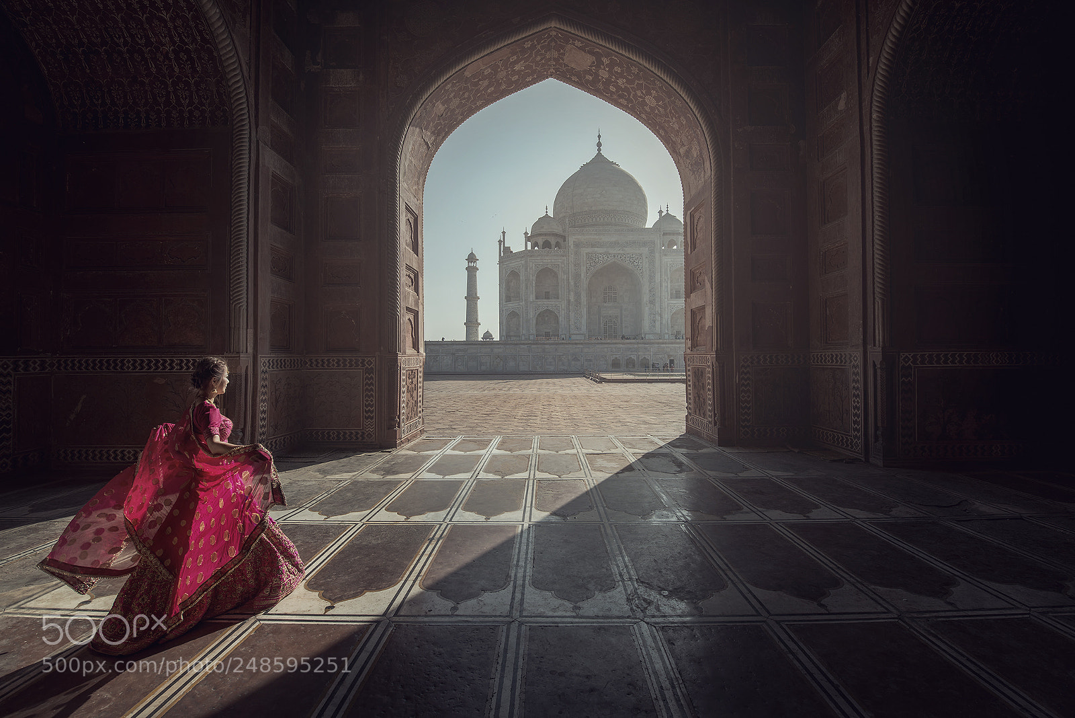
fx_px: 448
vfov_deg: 77.4
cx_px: 538
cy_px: 359
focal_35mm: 15
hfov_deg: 100.4
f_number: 7.1
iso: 100
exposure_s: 1/500
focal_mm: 15
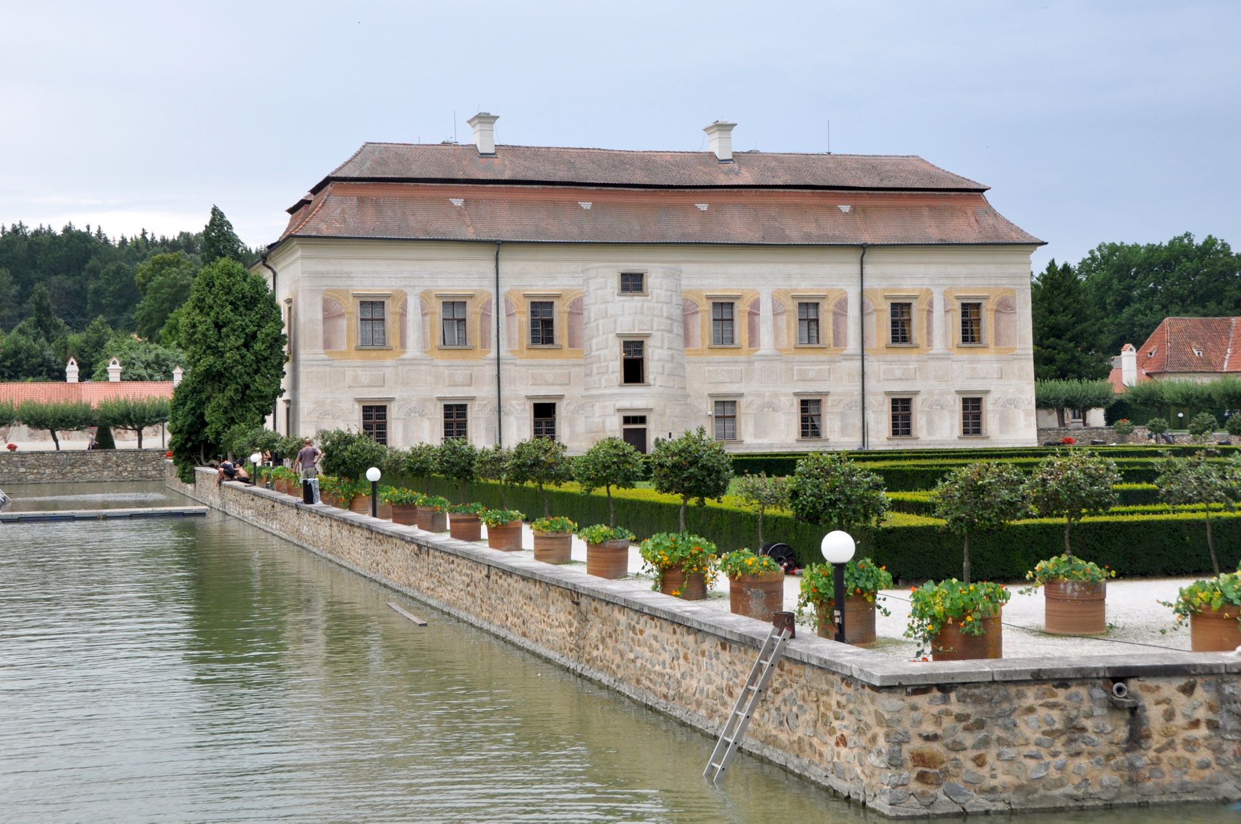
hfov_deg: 41.2
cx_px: 620
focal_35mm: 48
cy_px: 412
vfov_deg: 28.0
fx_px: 1653
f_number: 7.1
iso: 320
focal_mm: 32
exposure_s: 1/200
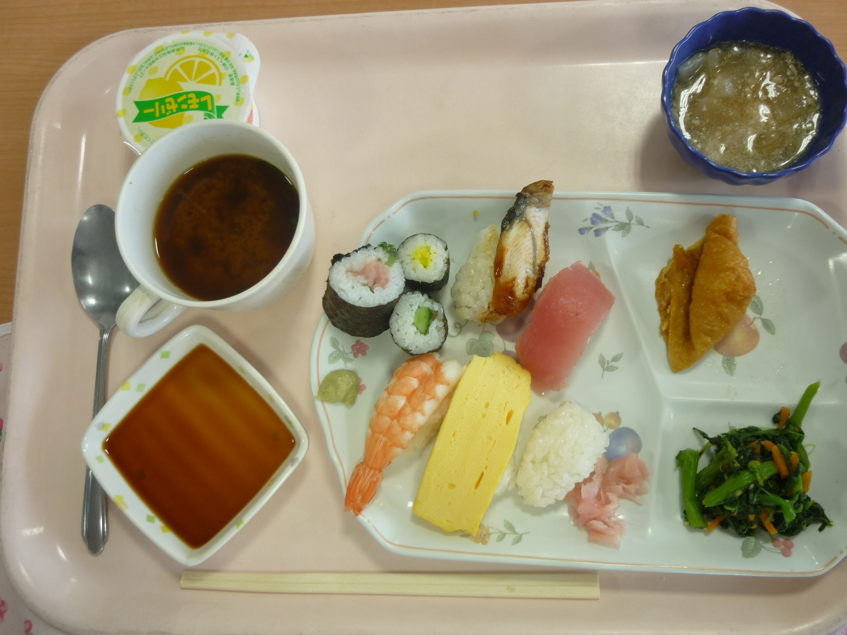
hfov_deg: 55.4
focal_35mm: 33
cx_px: 424
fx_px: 807
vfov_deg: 42.9
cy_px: 318
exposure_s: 1/30
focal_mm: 5.5
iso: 100
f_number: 2.8
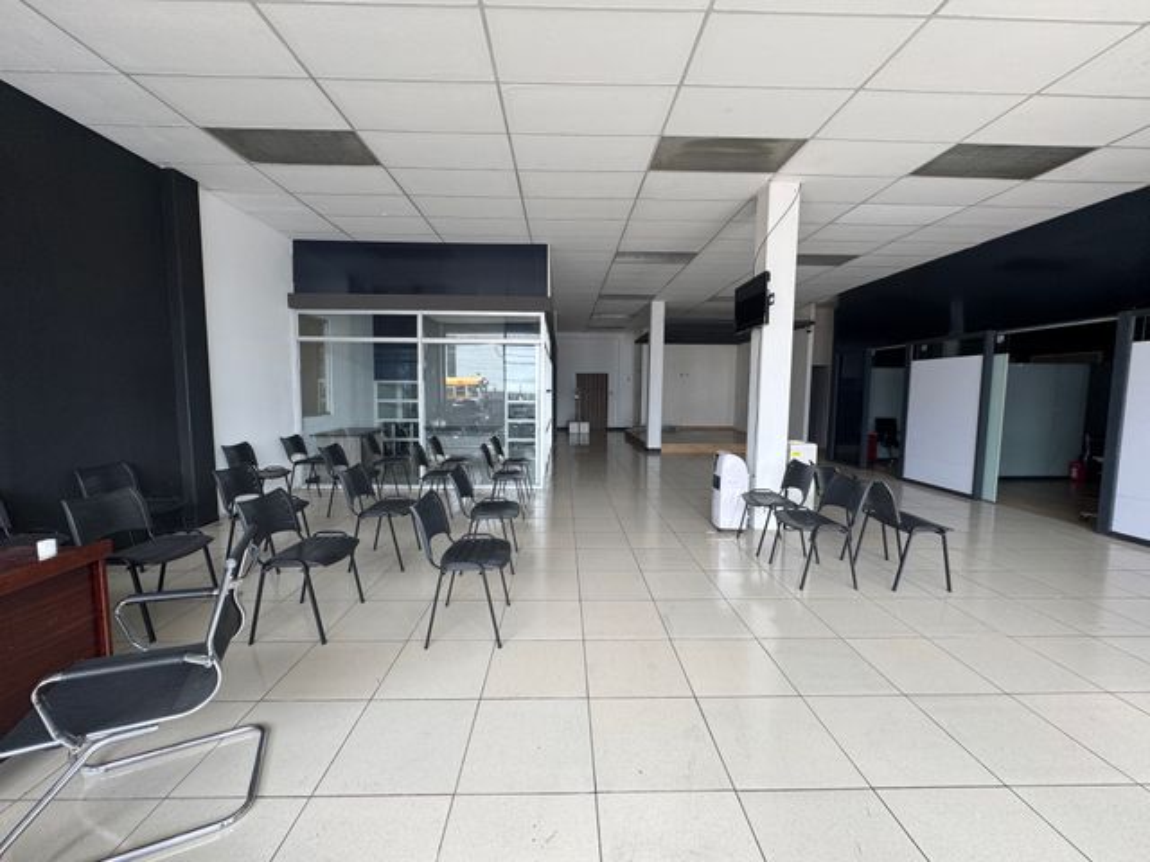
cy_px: 431
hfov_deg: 102.1
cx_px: 575
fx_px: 465
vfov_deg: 85.7
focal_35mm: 14
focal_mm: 2.22
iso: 100
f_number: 2.2
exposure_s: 1/99
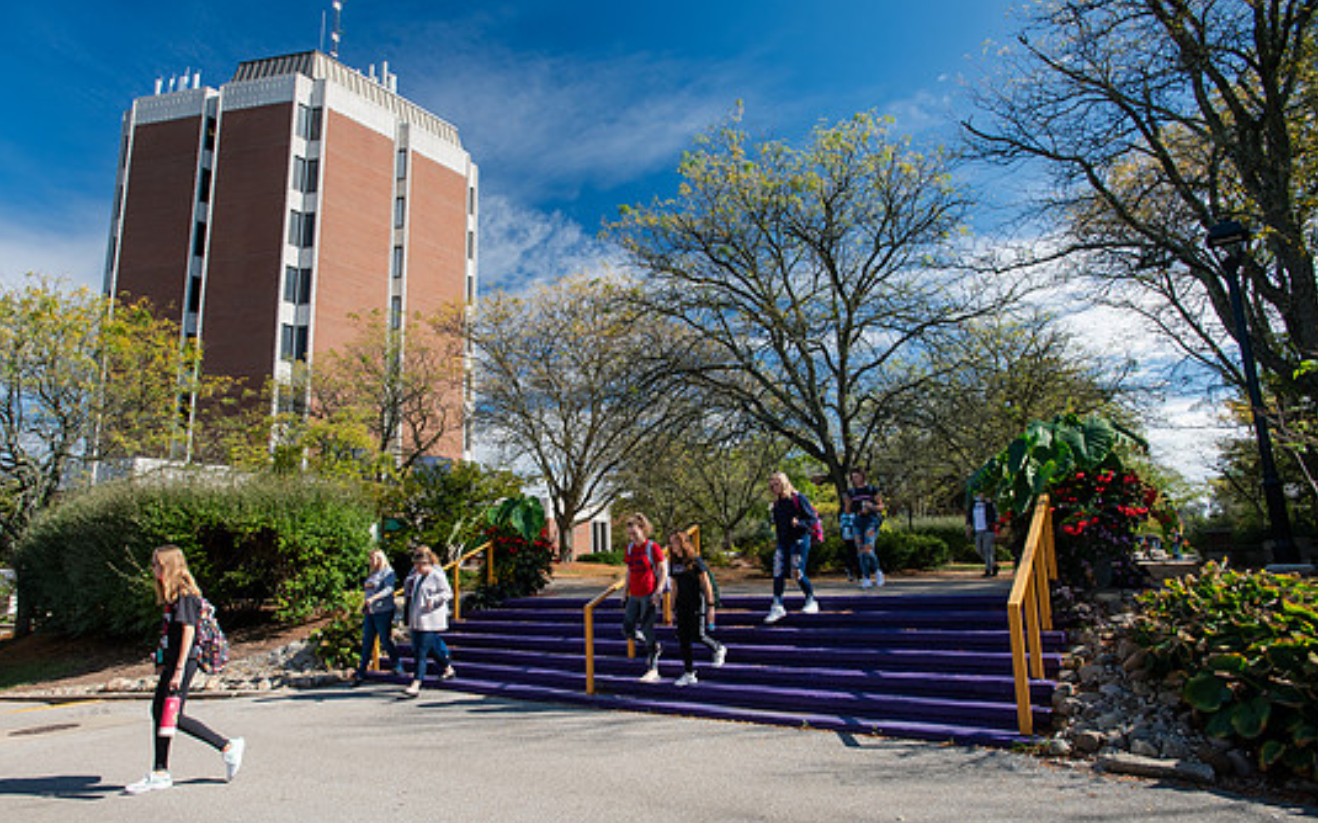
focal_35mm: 21
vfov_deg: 57.2
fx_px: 754
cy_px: 445
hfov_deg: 82.2
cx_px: 611
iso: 500
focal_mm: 19
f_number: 7.1
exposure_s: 1/320
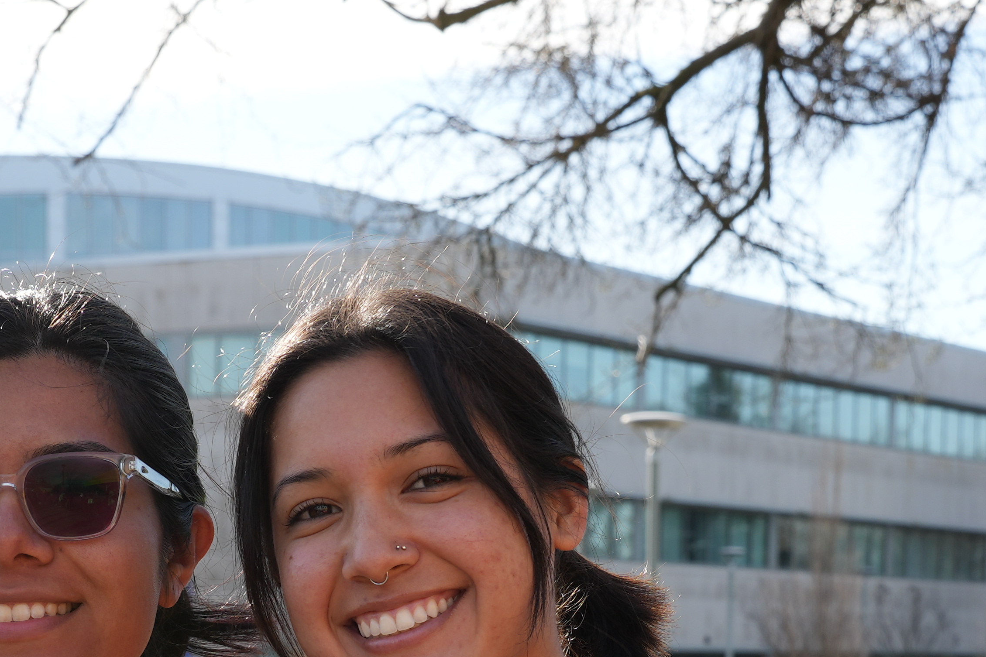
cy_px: 881
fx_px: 3314
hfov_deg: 16.9
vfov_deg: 11.0
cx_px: 299
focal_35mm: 121
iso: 125
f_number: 7.1
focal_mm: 39
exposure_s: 1/160
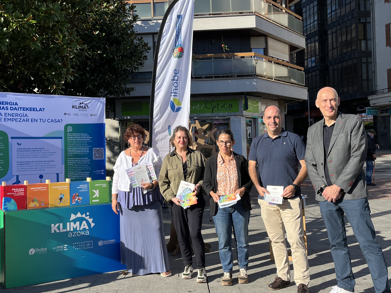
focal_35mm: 38
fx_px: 429
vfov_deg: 37.7
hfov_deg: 48.9
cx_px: 170
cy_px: 141
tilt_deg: +0.1
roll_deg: +1.8
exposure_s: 1/2062
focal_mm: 5.1
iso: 50
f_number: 1.6
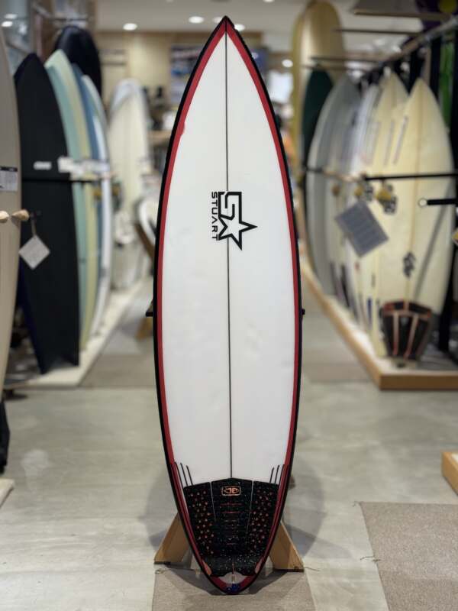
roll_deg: -0.5
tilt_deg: -10.1
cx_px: 229
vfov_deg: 39.7
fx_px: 847
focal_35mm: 48
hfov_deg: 30.3
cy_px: 306
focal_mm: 6.76
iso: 64
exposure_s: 1/100
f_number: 1.78
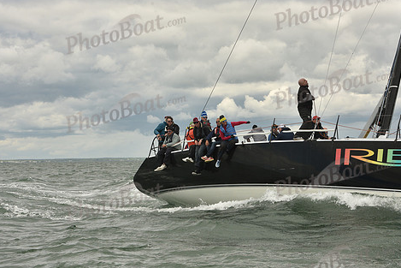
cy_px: 143
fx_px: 1103
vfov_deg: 13.8
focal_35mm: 99
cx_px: 231
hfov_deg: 20.6
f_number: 11
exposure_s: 1/800
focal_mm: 80
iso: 320
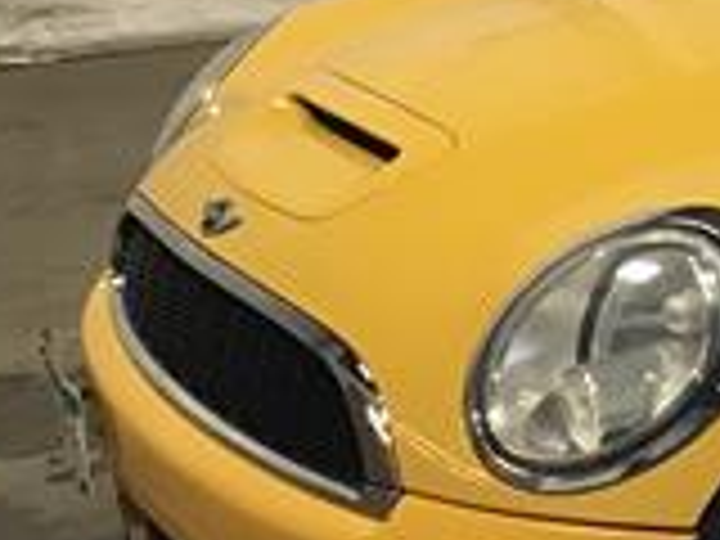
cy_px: 292
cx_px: 1233
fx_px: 2579
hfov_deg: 14.3
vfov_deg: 12.0
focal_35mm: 124
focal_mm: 3.3
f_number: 2.4
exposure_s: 1/30
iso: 50
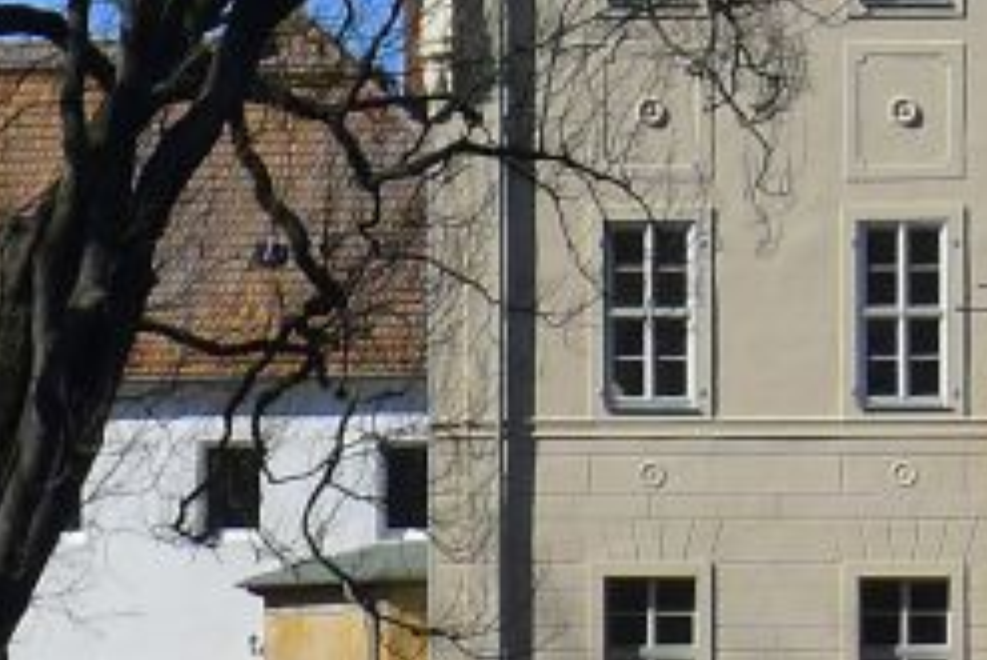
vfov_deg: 4.4
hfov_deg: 6.4
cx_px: 1490
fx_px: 8668
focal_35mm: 316
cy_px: 186
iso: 80
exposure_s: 1/800
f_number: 4
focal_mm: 13.9
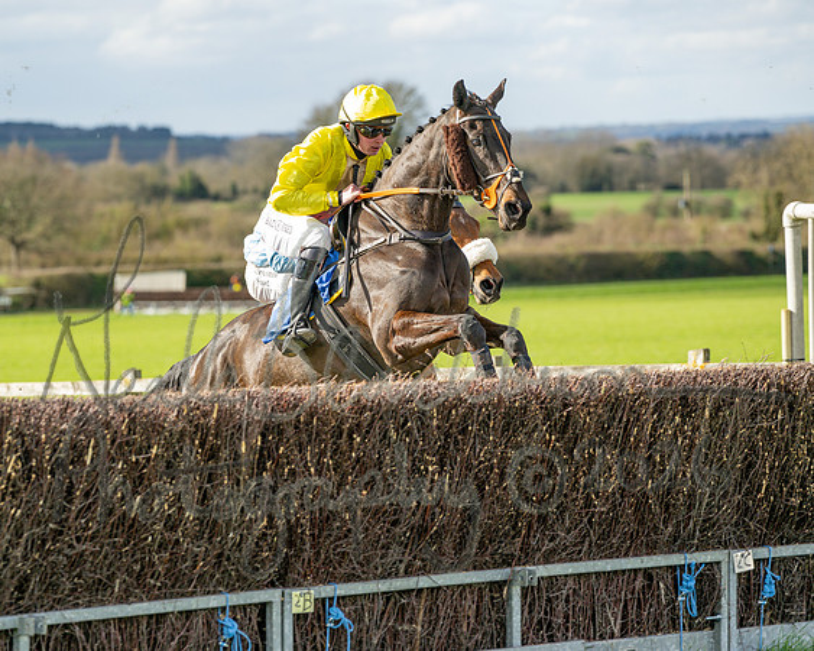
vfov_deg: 9.1
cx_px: 340
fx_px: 4068
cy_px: 326
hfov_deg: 11.4
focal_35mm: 169
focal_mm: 150
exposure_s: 1/1600
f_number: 4
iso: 400
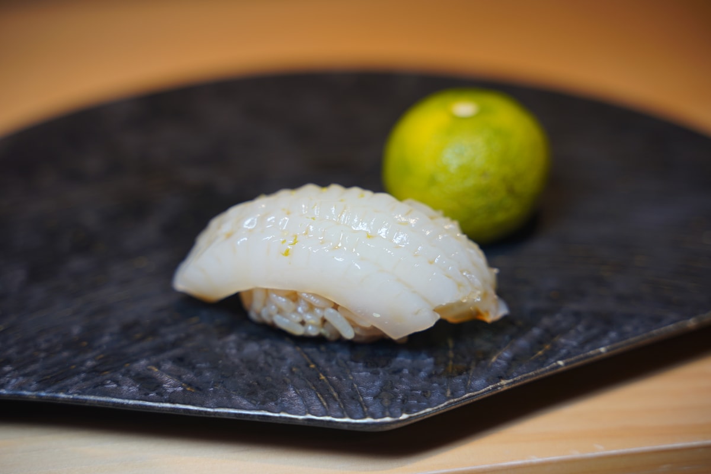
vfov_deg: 18.2
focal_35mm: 75
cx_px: 356
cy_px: 237
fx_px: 1481
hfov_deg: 27.0
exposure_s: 1/80
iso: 100
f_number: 4
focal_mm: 75
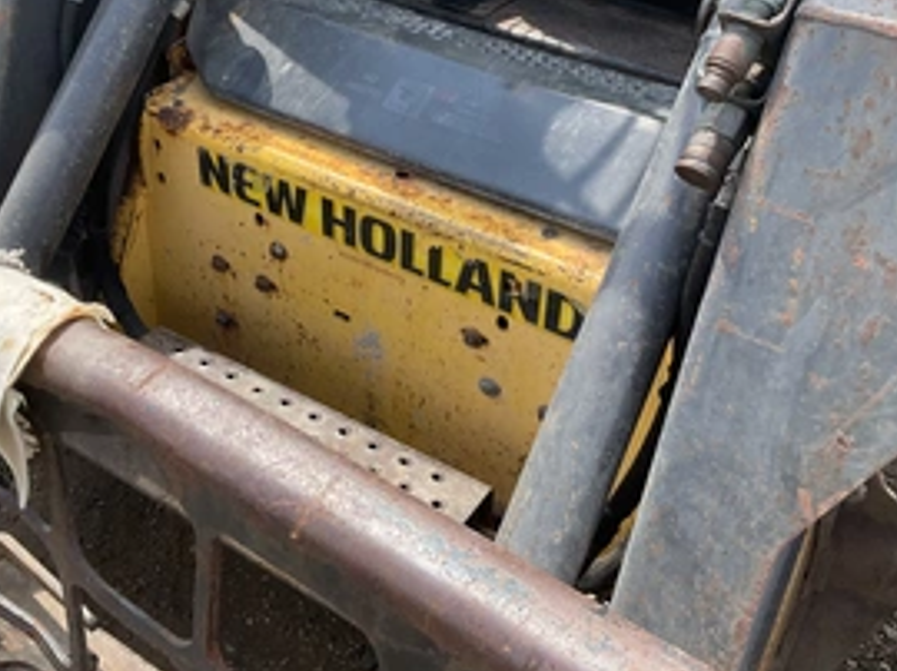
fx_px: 1113
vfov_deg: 33.0
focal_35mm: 43
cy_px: 186
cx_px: 432
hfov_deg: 43.9
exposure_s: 1/495
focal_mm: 3
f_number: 1.8
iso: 25
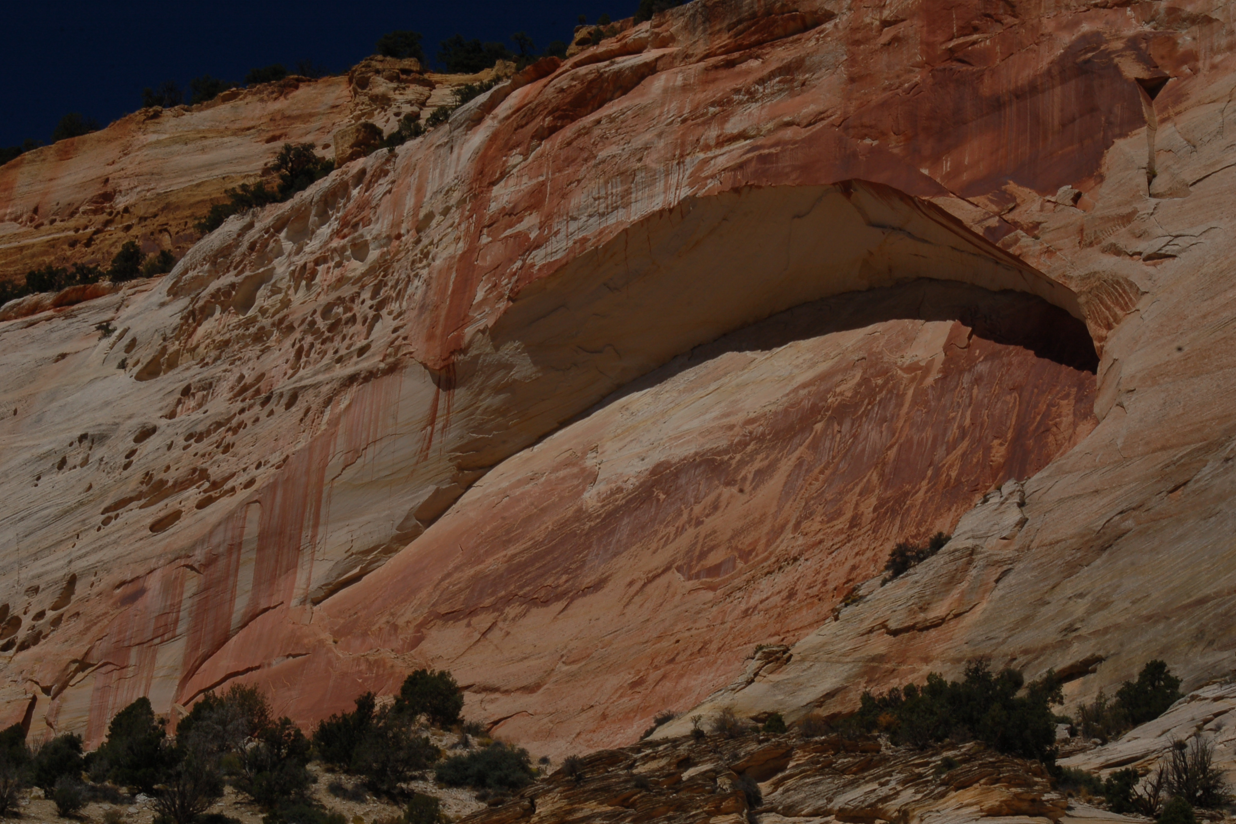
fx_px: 4154
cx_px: 615
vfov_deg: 11.3
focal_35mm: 121
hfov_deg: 16.9
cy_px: 411
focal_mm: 80
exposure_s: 1/80
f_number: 22
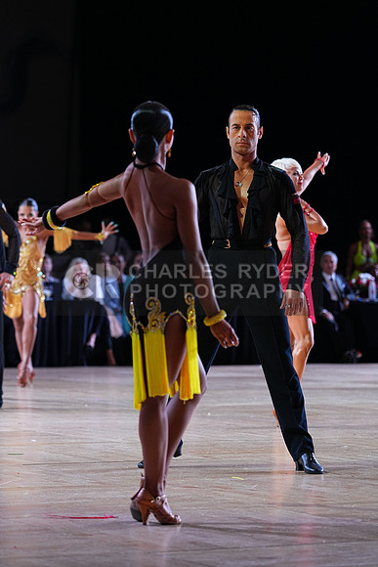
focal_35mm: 148
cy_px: 284
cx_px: 189
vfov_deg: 13.9
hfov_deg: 9.3
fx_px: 2329
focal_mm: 148
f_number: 4
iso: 1600
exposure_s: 1/400
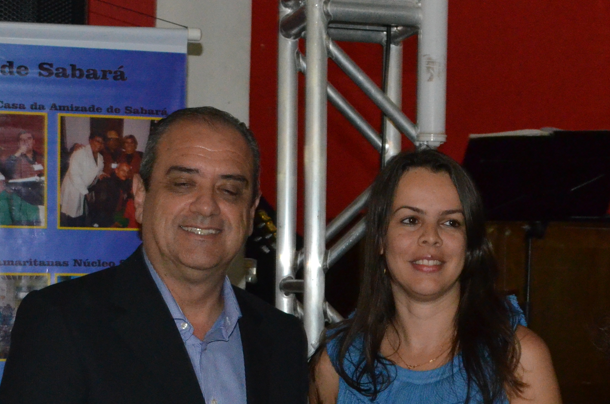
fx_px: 1471
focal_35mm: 87
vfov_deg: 15.5
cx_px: 366
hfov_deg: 23.4
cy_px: 343
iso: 3200
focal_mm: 26
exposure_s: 1/60
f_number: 7.1
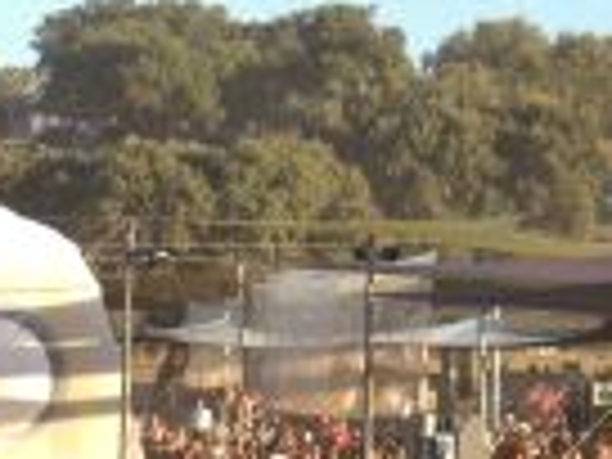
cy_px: 482
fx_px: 3218
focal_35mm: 182
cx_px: 104
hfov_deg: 10.8
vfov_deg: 8.1
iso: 80
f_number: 2.8
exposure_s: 1/320
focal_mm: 7.9
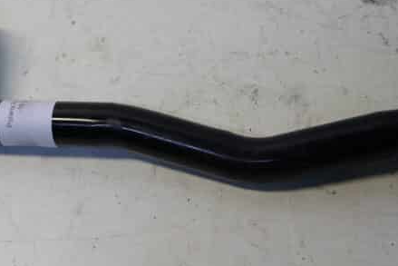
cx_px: 215
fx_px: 697
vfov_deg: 21.6
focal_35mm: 63
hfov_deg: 31.9
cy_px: 144
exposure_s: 1/60
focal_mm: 18
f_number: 4.5
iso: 400
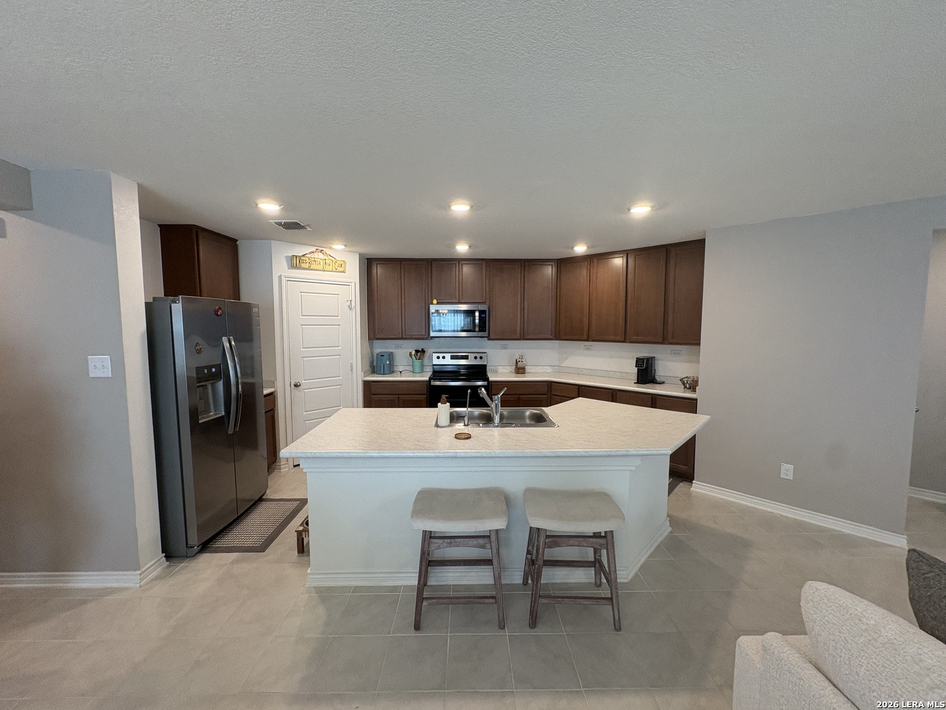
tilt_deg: -3.8
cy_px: 355
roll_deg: -0.4
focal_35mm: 14
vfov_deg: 85.7
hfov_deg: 102.1
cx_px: 473
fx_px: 383
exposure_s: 1/120
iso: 250
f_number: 2.2
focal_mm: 2.22
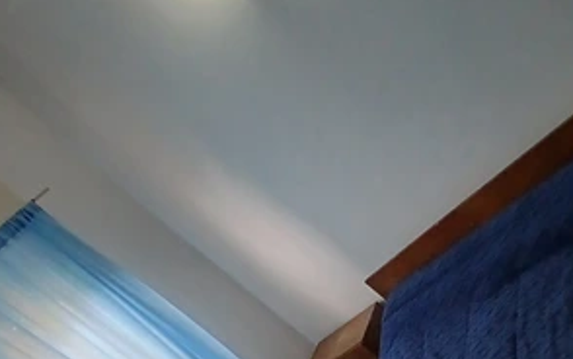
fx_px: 422
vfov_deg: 42.6
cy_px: 316
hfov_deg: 66.2
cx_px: 390
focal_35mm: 27
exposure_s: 1/50
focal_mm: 1.4
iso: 100
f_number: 2.2
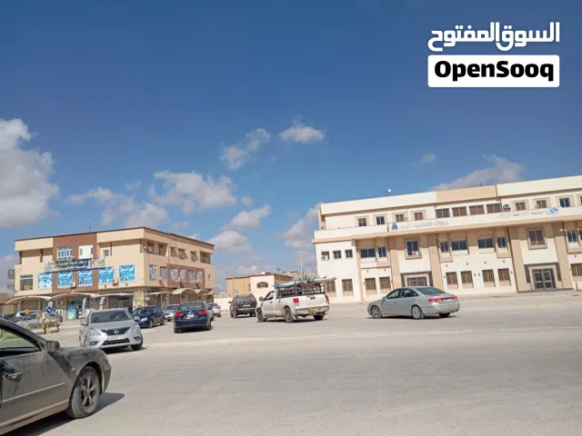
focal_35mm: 28
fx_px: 471
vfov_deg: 49.7
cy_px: 218
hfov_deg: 63.4
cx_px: 291
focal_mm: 4.27
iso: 100
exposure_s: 1/1145
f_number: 1.8
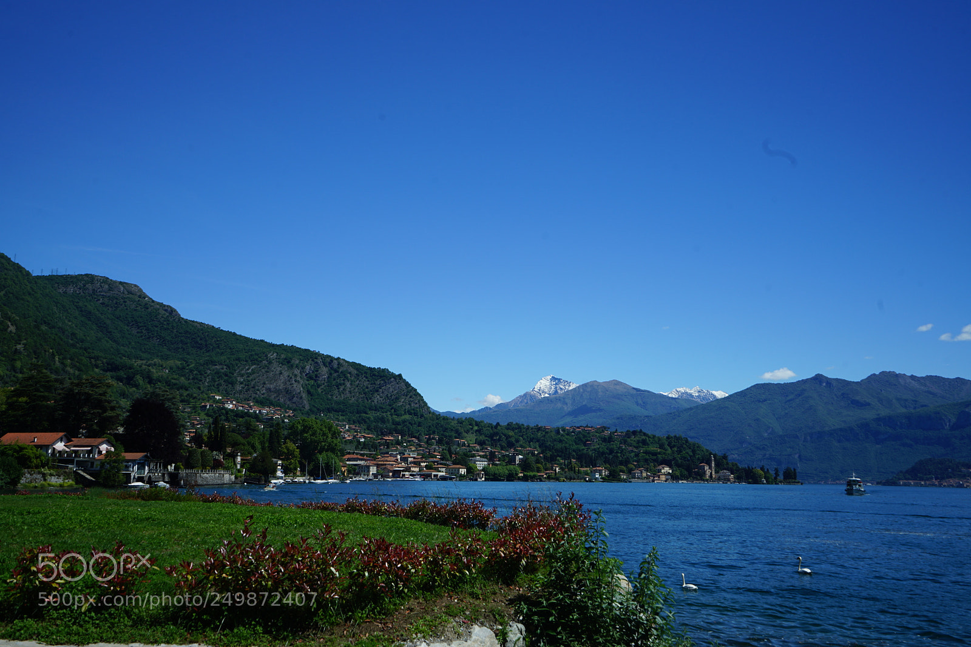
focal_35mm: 35
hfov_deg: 54.4
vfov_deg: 37.8
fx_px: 944
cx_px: 486
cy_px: 324
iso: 100
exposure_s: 1/80
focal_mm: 35
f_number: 11
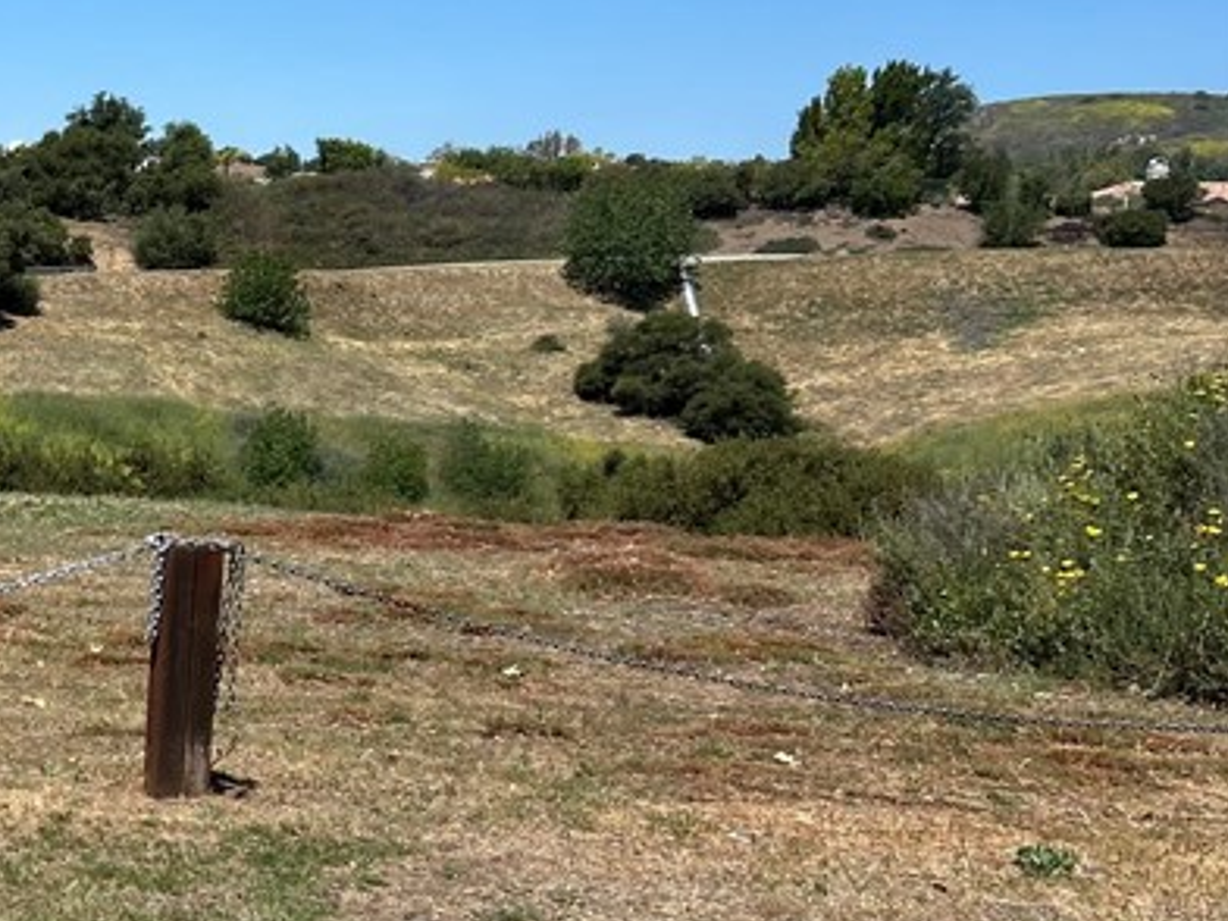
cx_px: -357
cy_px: 664
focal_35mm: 68
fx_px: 2412
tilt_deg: -9.0
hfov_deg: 24.9
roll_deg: -2.0
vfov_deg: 21.5
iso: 50
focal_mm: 5.7
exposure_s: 1/4831
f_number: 1.5
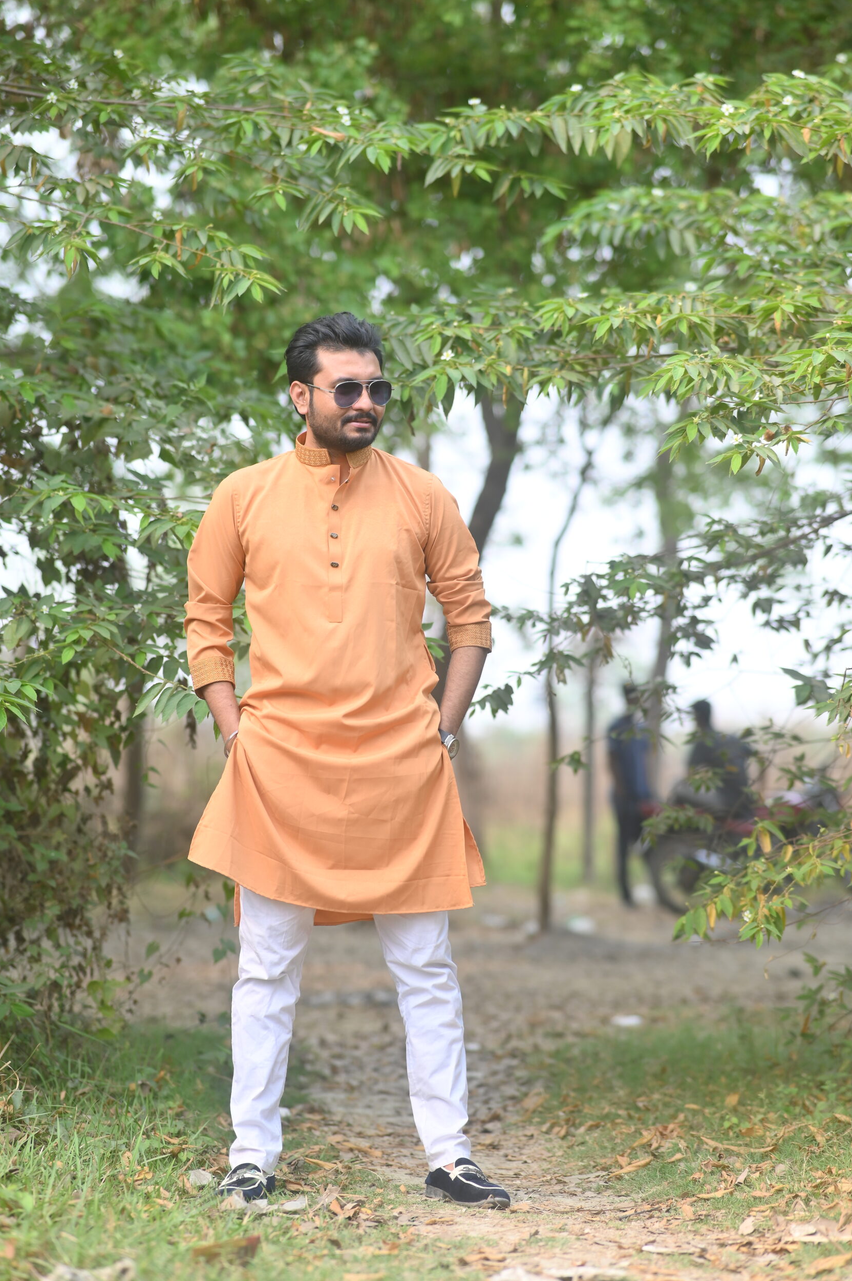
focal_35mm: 87
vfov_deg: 23.4
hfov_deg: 15.7
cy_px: 654
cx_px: 420
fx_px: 3093
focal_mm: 85
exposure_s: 1/640
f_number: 2
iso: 160
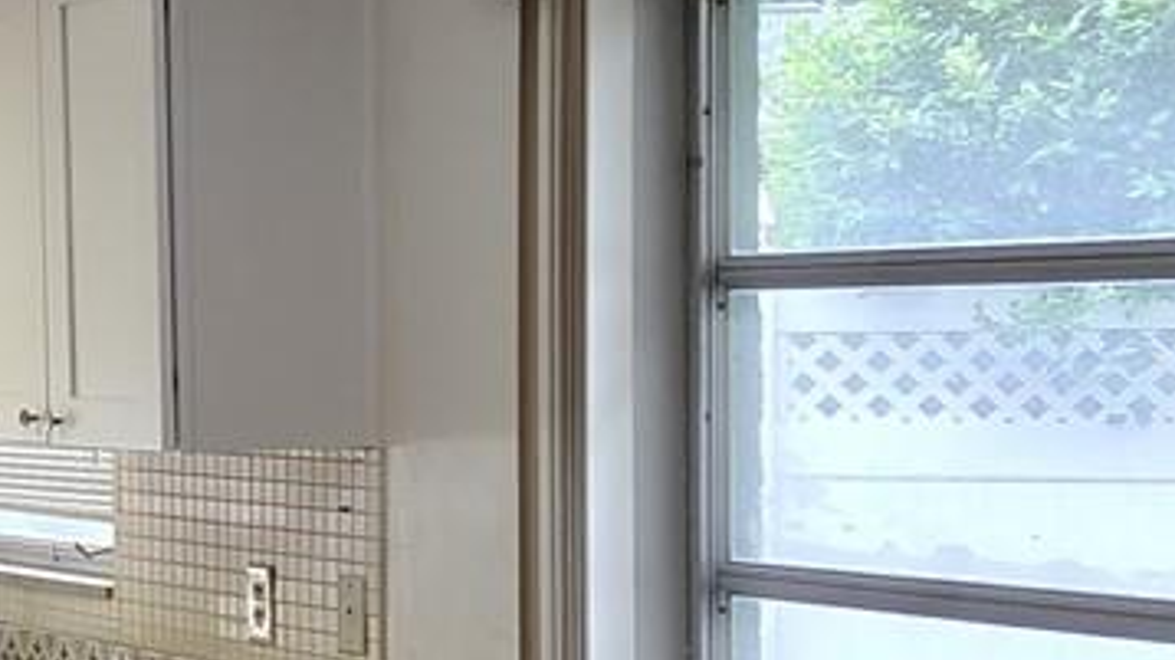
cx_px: -949
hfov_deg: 15.6
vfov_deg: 10.3
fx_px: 3644
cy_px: 325
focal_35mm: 117
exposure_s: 1/120
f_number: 1.8
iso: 338
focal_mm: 5.56
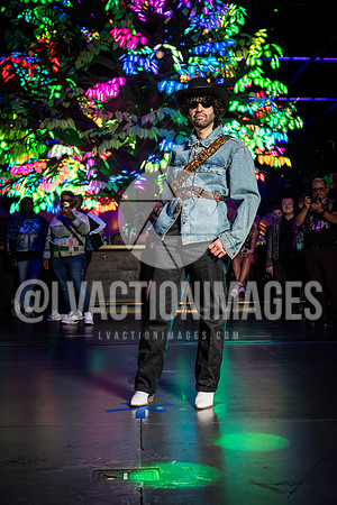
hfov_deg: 28.6
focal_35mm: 47
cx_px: 168
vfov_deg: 41.9
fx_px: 660
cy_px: 252
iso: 500
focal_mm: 47
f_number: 5
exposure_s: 1/80
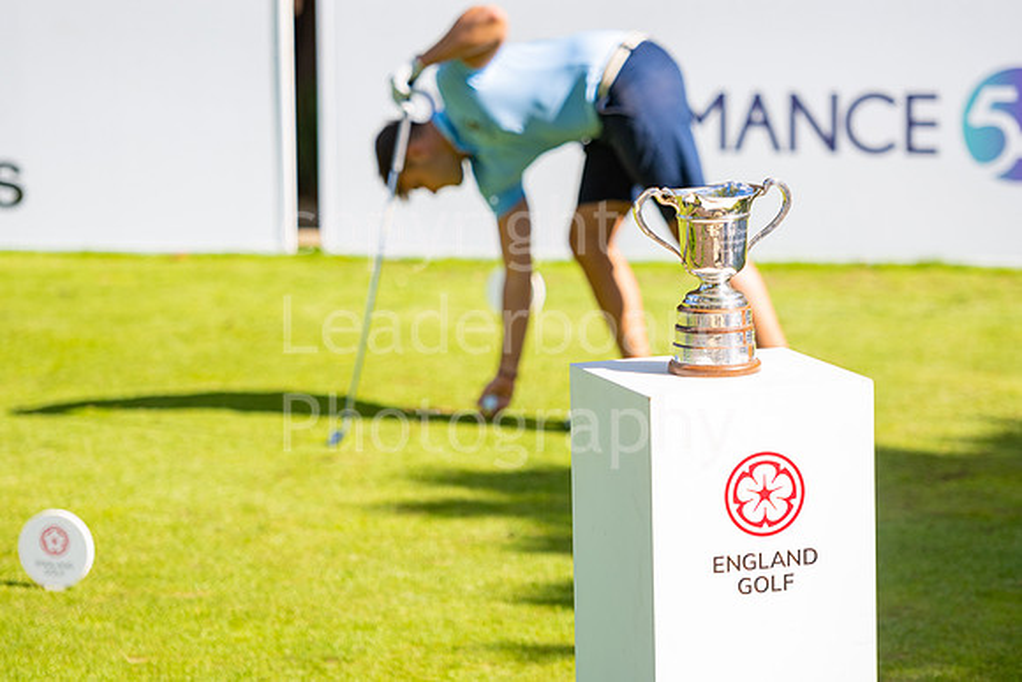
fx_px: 4455
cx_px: 490
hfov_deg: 13.1
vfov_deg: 8.8
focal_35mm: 157
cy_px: 312
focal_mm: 140
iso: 200
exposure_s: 1/2000
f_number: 2.8
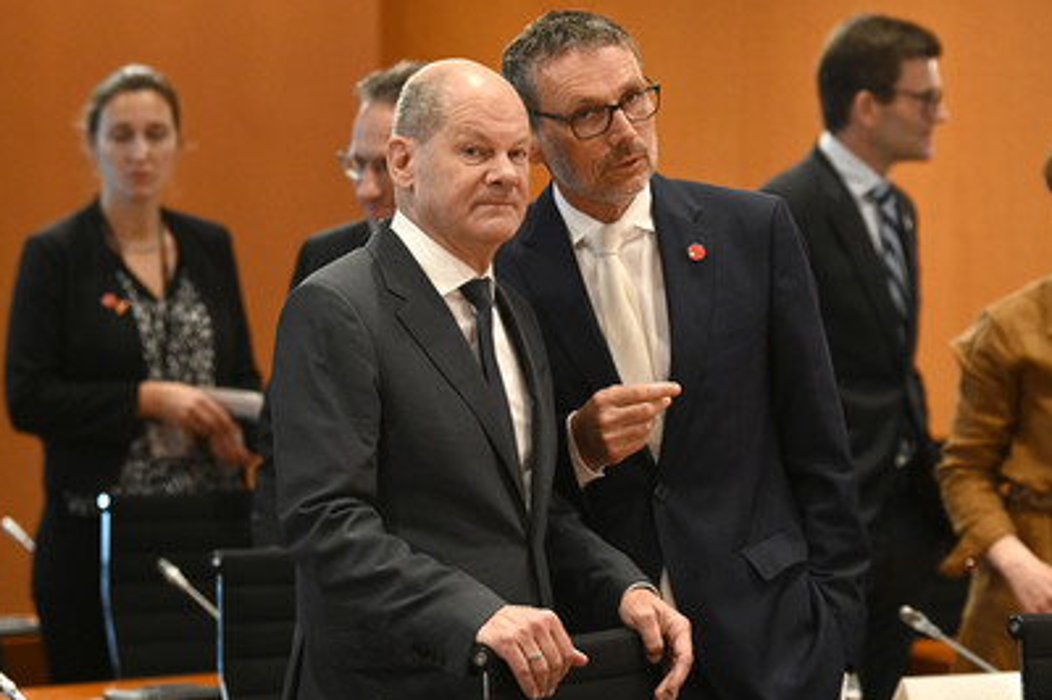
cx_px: 522
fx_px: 4934
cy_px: 324
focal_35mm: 169
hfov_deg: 12.2
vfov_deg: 8.1
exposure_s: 1/320
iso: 5000
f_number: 4.5
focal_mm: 150
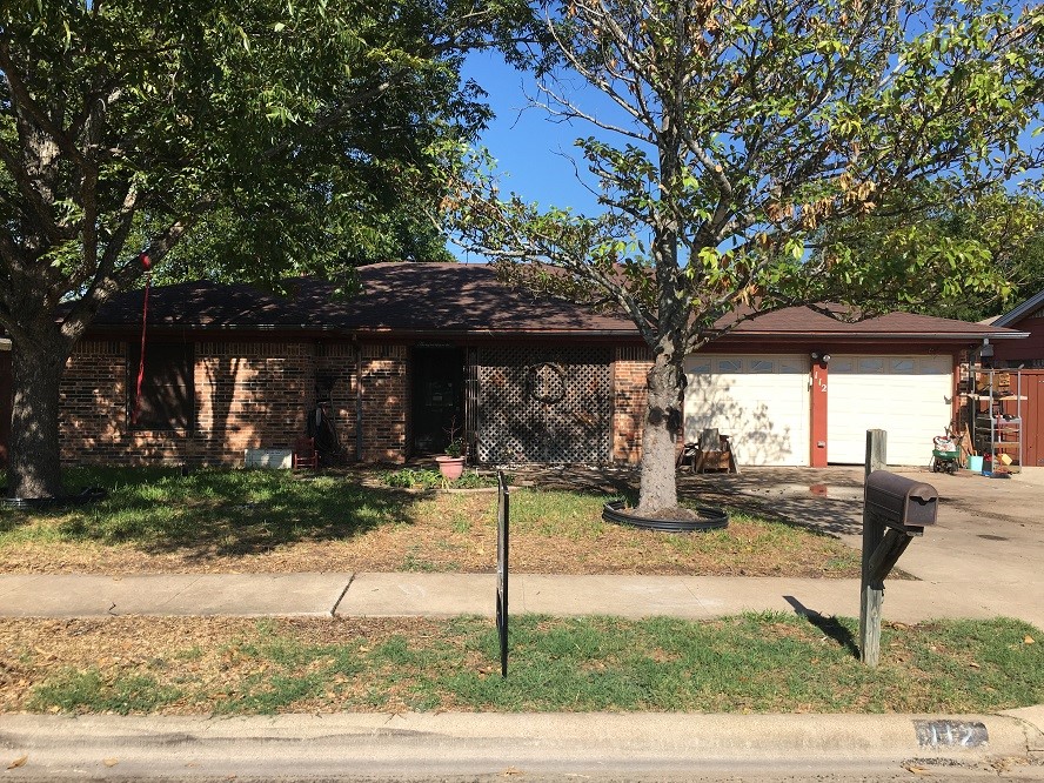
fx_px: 875
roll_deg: -1.7
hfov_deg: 61.7
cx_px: 522
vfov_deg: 48.2
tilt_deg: +2.5
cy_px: 392
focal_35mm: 29
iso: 25
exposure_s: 1/1261
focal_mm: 4.15
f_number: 2.2
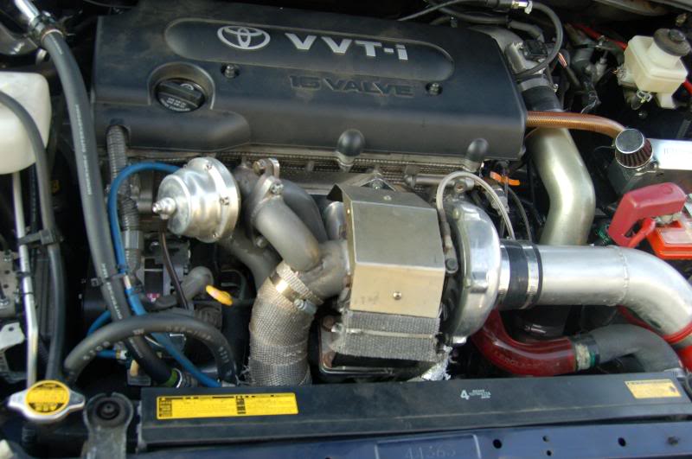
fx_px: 691
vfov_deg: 36.8
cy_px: 230
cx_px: 346
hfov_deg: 53.2
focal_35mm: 36
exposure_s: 1/100
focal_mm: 24
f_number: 5.6
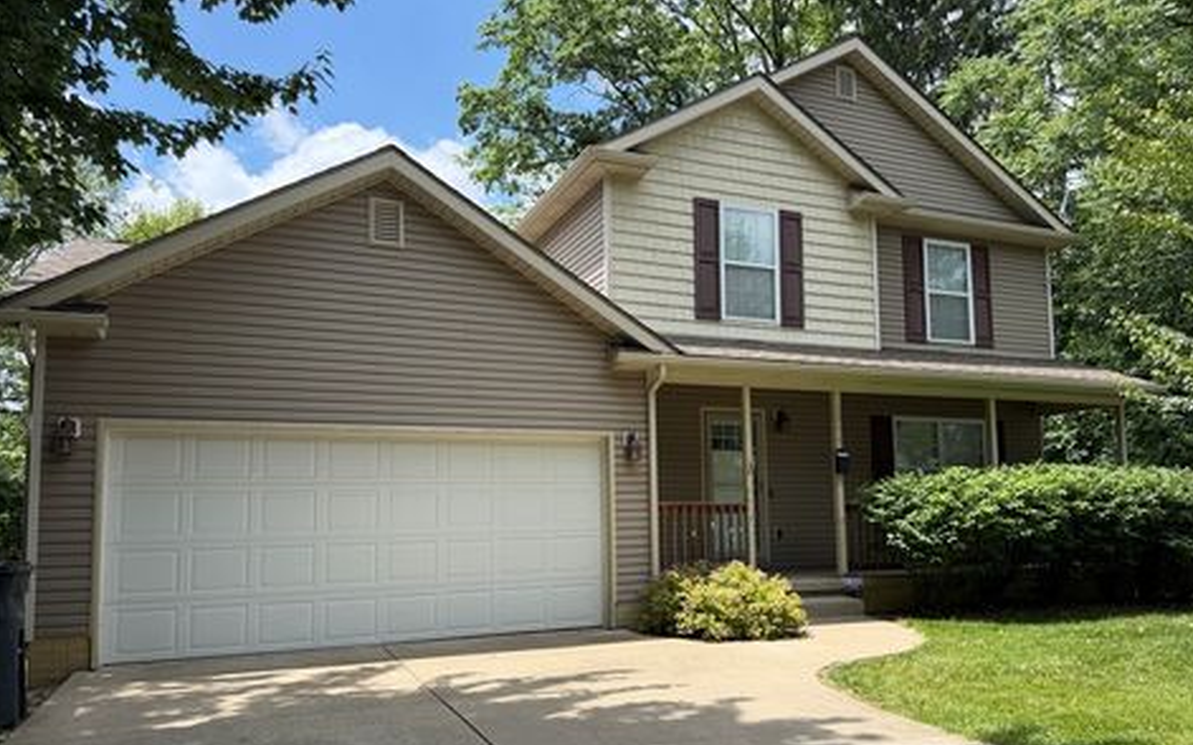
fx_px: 878
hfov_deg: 68.4
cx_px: 623
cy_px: 430
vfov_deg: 45.8
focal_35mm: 27
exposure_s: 1/2703
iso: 100
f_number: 1.78
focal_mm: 6.76
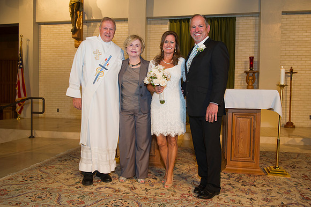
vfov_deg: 42.3
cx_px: 156
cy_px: 104
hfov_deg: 60.3
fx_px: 268
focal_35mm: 31
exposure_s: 1/100
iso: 1250
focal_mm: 31
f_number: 5
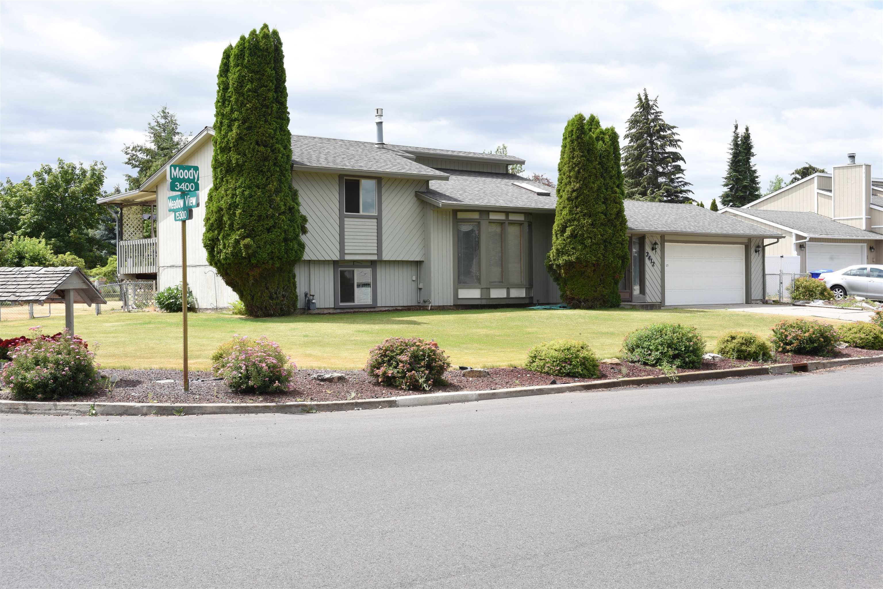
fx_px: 1178
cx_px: 442
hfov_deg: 41.1
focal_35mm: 48
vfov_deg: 28.1
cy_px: 294
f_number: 13
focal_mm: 48
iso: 200
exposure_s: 1/125
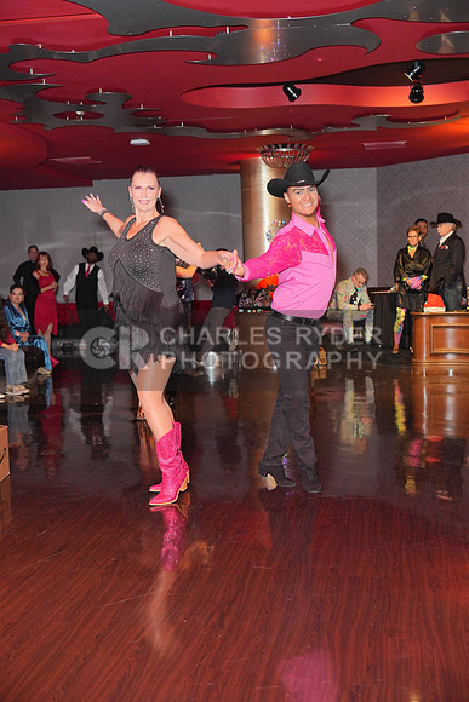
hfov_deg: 30.5
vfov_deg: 44.5
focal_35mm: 44
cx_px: 234
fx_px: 859
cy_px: 351
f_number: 4
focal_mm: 44
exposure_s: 1/200
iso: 4000
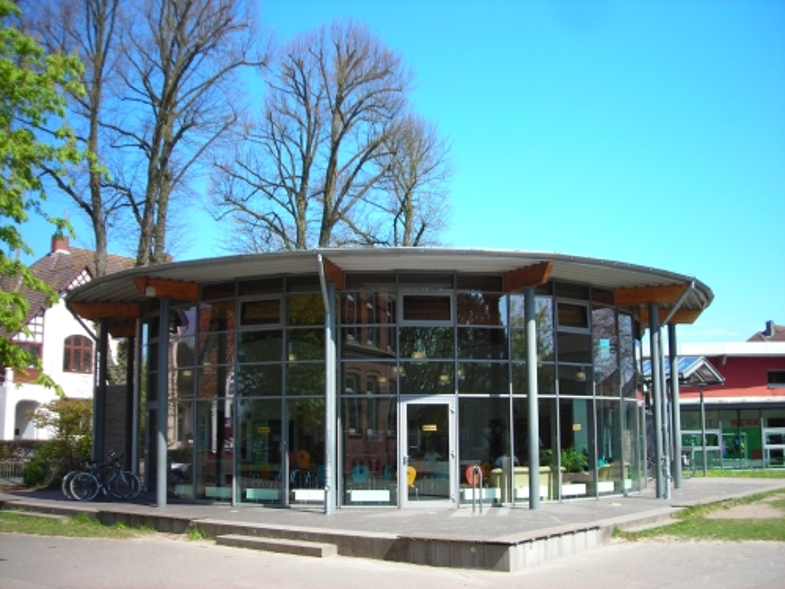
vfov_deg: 37.7
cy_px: 294
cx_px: 392
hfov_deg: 49.0
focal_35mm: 38
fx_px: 862
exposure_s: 1/414
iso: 70
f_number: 3.2
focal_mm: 6.3
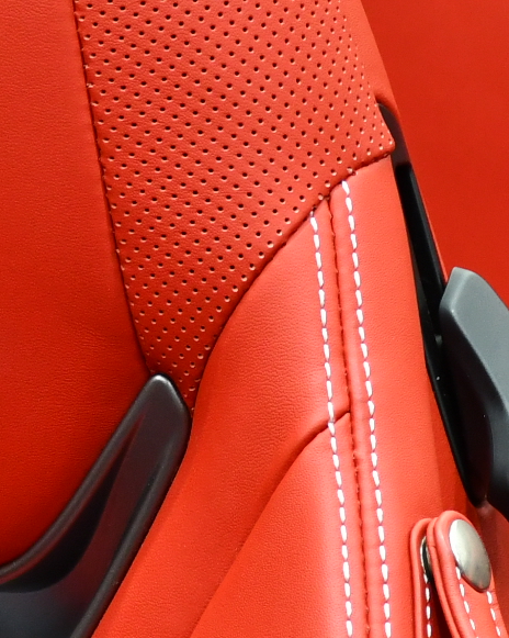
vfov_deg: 8.3
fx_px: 4411
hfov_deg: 6.5
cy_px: 418
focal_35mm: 234
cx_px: -285
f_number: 4.5
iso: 800
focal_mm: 35
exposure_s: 1/100
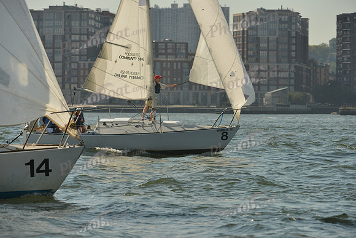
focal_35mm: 220
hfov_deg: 9.4
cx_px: 178
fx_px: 2176
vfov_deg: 6.2
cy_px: 119
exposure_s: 1/1600
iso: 320
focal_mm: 220
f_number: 6.3
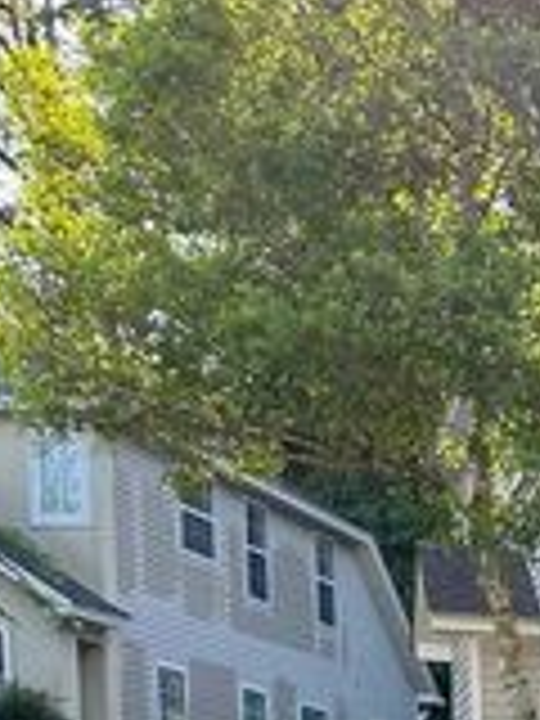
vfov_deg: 17.5
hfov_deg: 13.0
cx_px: 1062
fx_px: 2080
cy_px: 1109
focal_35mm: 100
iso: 80
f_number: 1.78
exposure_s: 1/718
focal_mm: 6.86
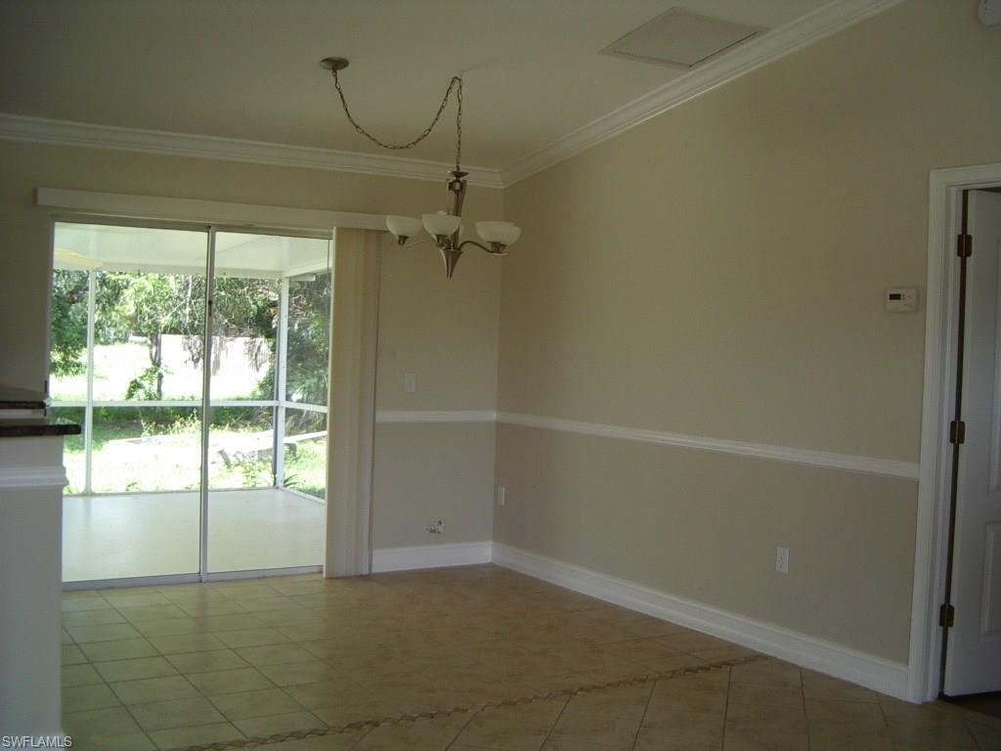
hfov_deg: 49.0
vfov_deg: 37.7
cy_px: 376
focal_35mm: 38
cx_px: 500
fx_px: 1099
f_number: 2.6
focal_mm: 5.8
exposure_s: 1/80
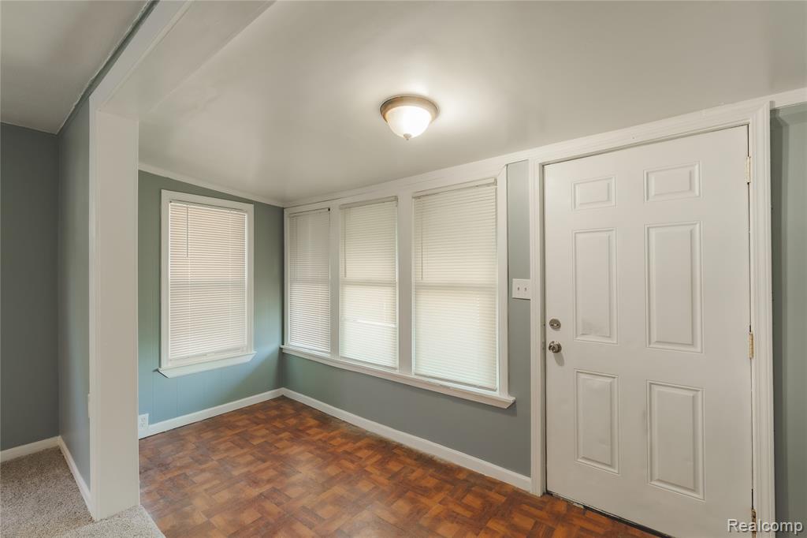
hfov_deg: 98.2
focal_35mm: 16
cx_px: 404
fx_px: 350
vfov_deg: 75.1
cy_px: 269
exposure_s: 1/3
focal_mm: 15.6
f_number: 16
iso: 320
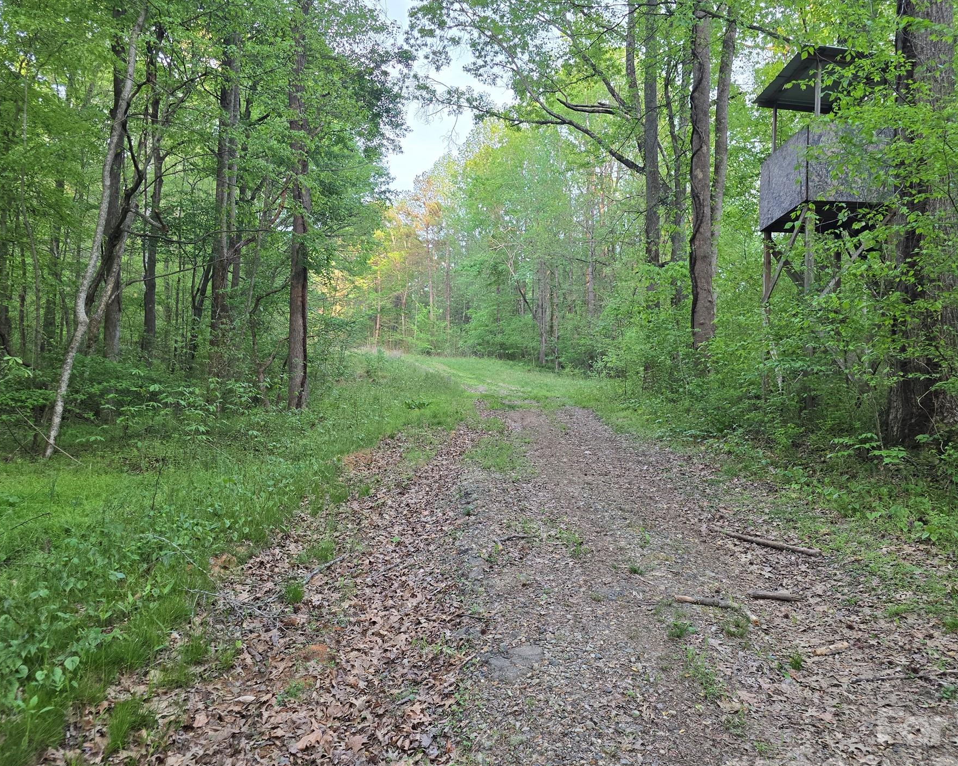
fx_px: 737
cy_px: 398
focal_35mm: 26
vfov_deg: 54.9
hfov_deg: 66.0
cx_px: 495
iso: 160
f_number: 1.7
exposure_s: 1/180
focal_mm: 6.3
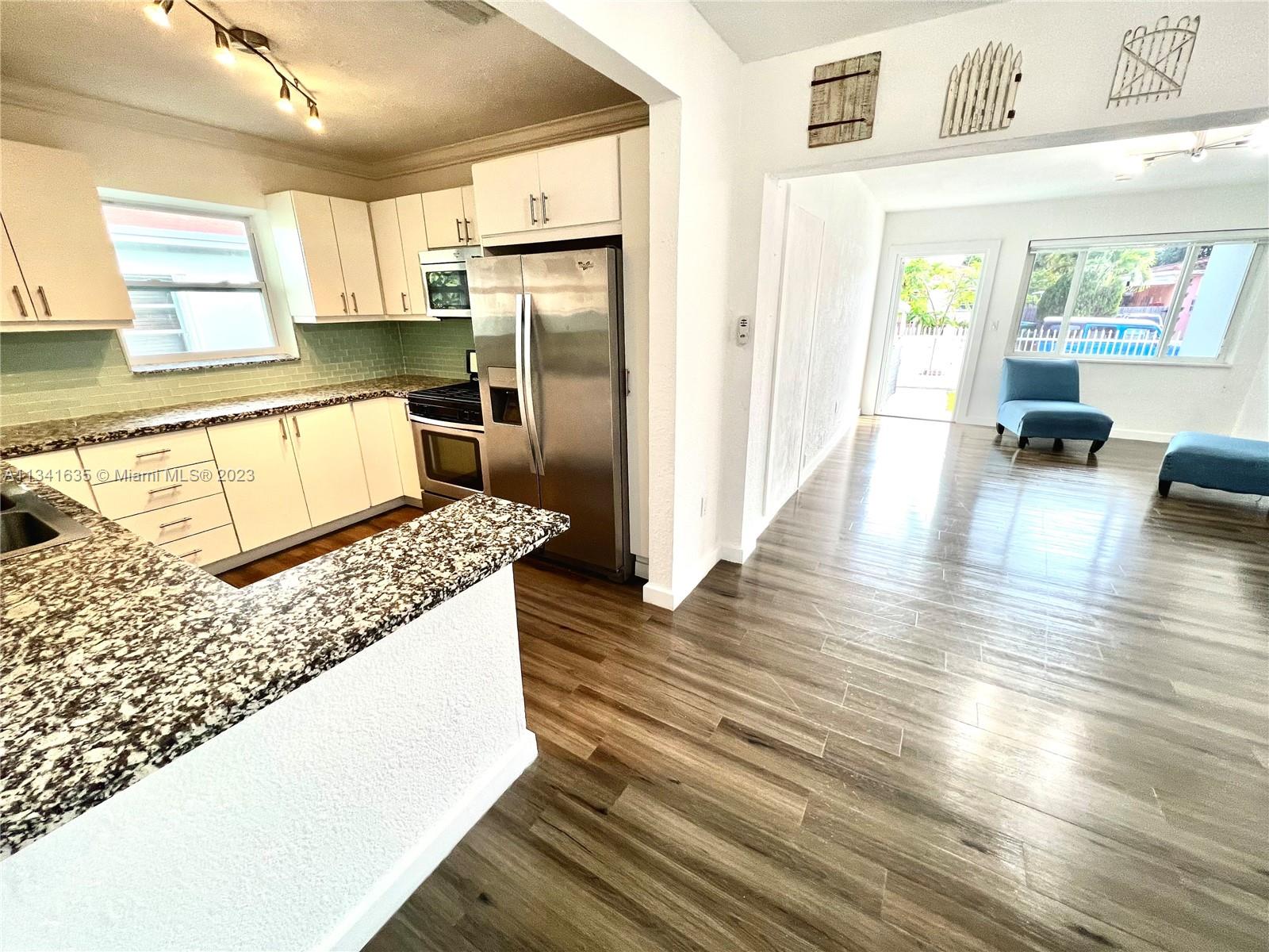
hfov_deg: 106.2
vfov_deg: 89.9
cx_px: 634
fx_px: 477
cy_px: 476
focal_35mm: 13
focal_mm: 1.57
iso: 80
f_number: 1.8
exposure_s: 1/120
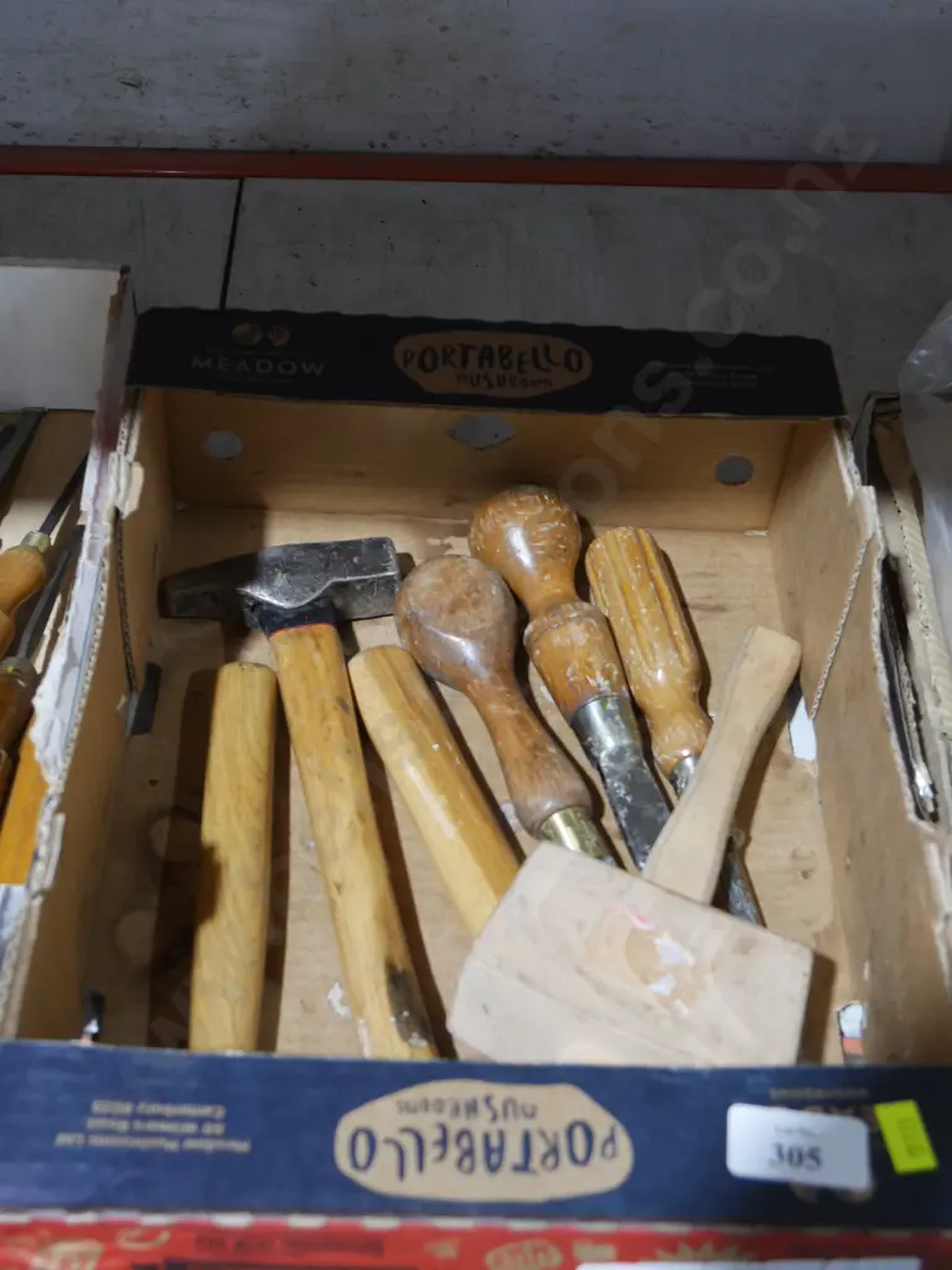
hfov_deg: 31.5
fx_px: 1687
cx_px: 476
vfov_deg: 41.2
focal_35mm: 46
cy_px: 635
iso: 1250
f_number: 5.1
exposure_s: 1/60
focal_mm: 23
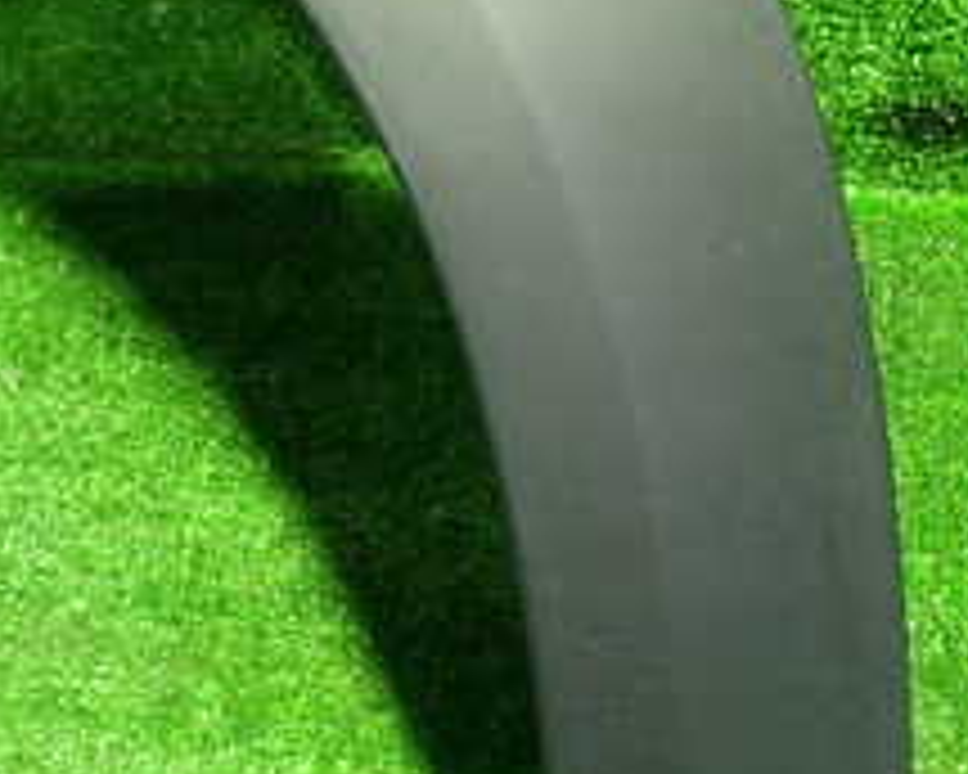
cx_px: 149
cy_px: 122
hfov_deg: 27.2
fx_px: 1948
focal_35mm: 68
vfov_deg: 22.1
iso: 500
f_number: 2
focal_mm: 4.5
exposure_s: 1/30
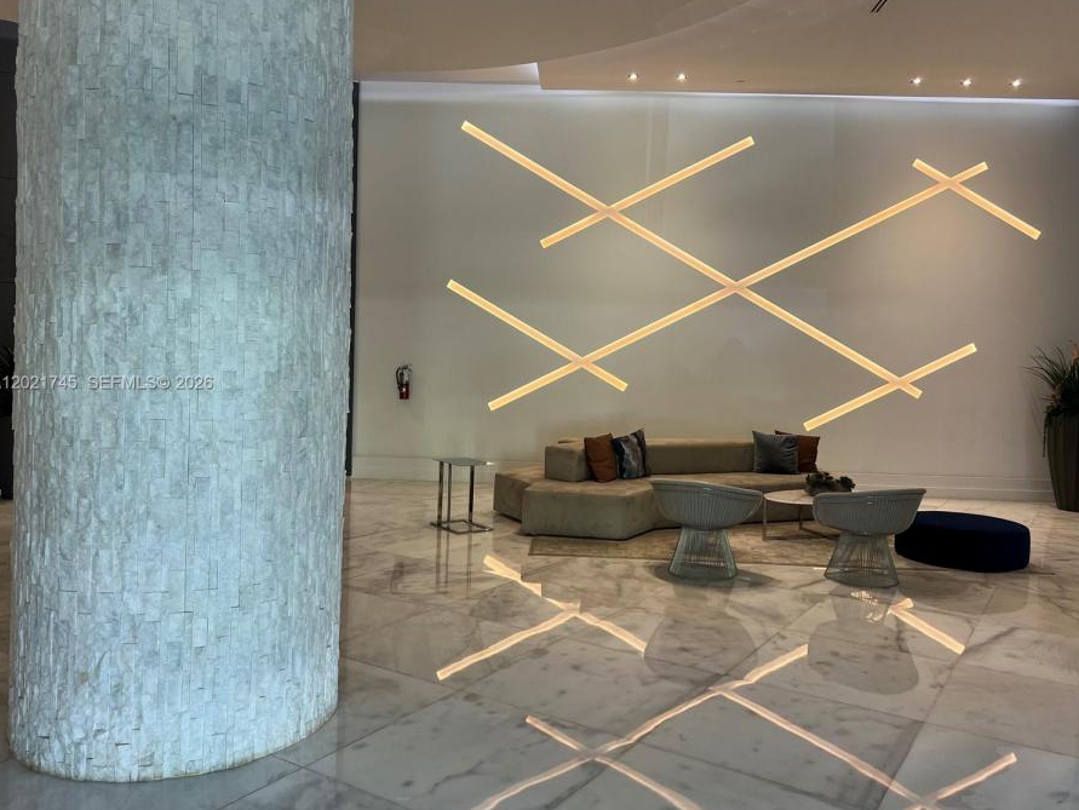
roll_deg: -1.3
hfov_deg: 63.4
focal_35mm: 28
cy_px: 384
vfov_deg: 49.8
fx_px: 873
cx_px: 568
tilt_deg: -1.8
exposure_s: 1/60
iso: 64
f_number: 1.5
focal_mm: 5.7
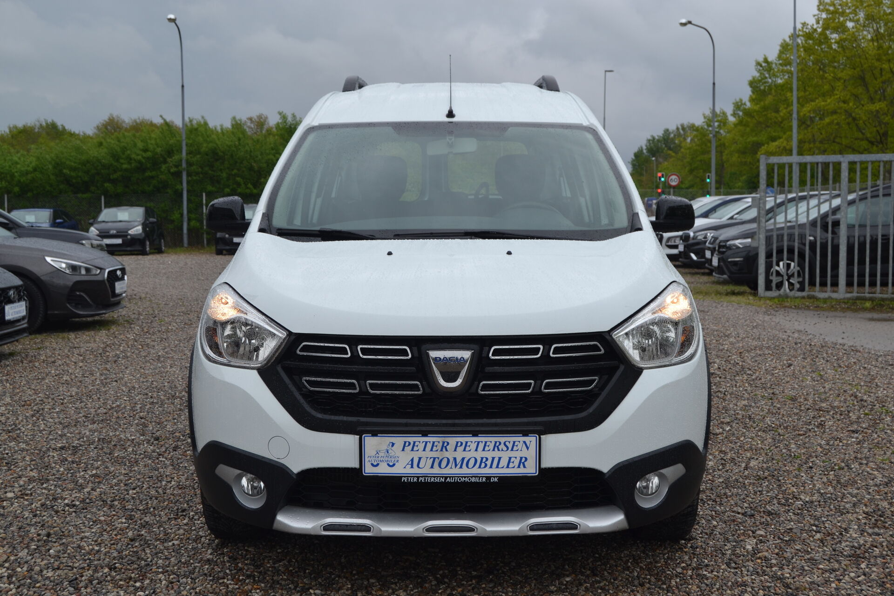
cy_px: 298
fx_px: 1043
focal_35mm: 42
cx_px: 447
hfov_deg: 46.4
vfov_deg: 31.9
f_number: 8
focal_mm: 28
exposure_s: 1/250
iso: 100
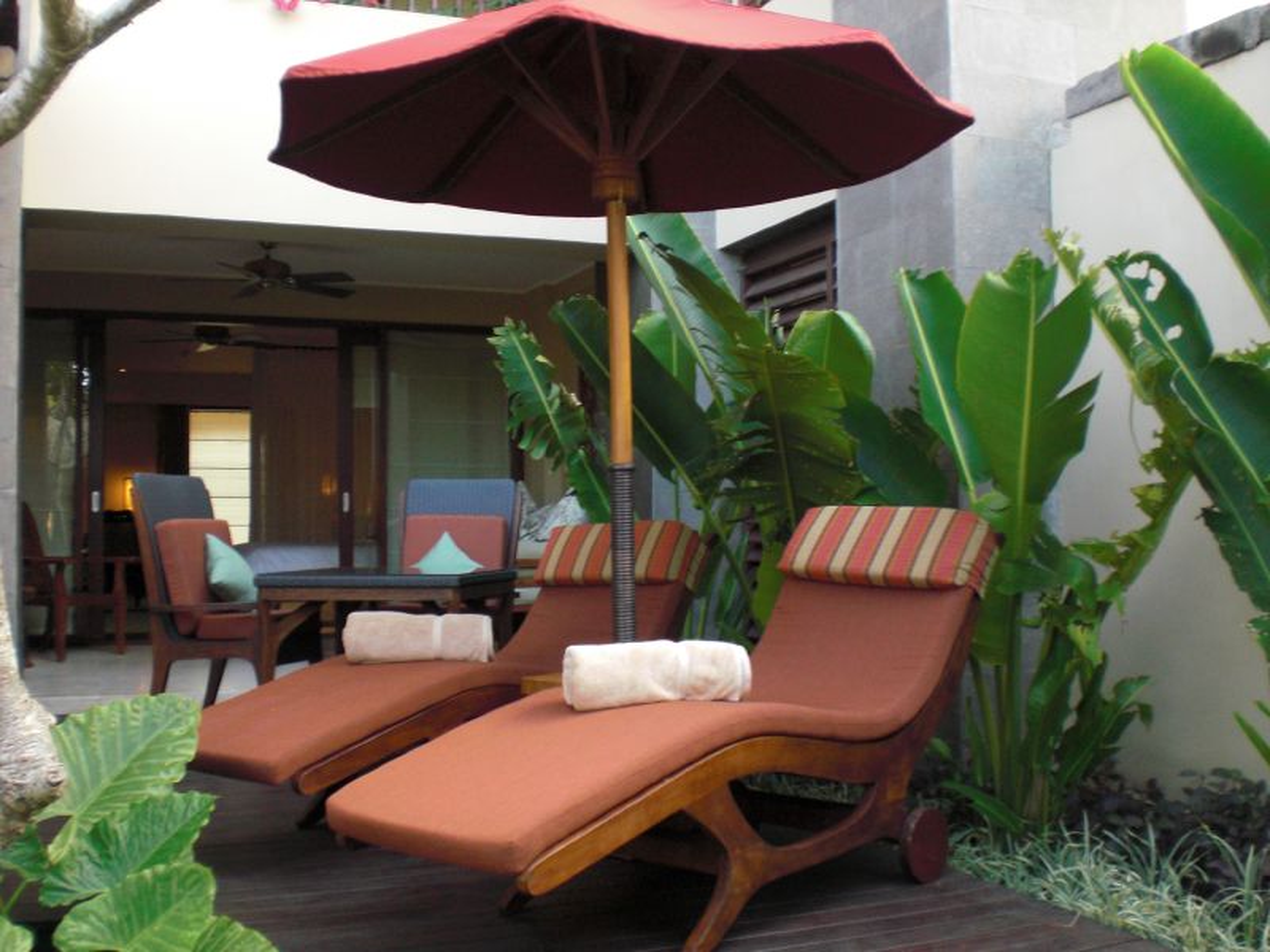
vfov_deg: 37.7
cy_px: 476
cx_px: 635
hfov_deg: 49.0
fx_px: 1394
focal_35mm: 38
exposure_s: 1/125
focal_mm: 6.3
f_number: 3.1
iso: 200
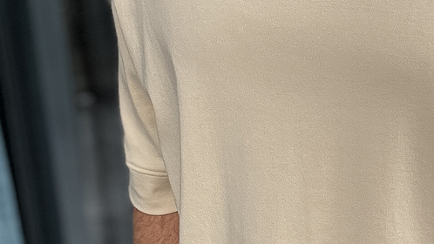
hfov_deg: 20.2
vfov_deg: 11.3
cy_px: 309
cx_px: 344
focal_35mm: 105
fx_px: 1208
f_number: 1.9
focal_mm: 2.69
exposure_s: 1/210
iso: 25
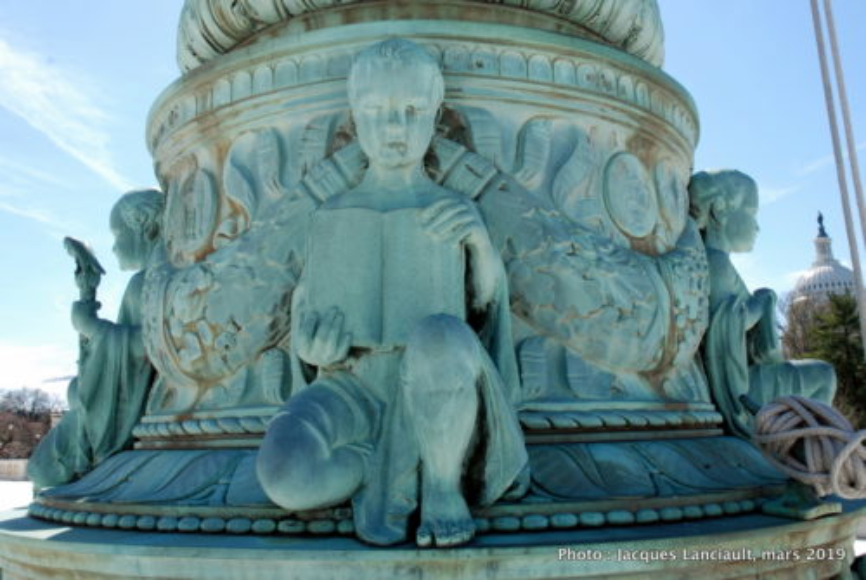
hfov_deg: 57.2
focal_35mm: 33
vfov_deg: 40.1
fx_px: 795
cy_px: 290
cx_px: 433
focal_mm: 22
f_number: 16
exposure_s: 1/40
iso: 100
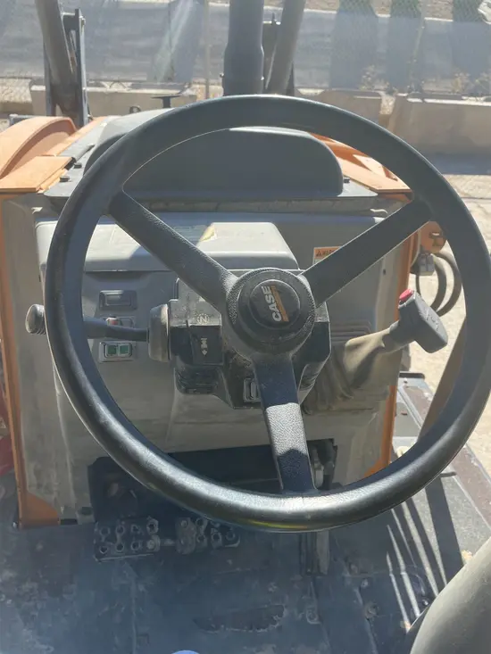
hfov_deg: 53.1
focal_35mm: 26
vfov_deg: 67.3
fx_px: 492
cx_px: 246
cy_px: 327
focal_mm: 4.2
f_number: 1.6
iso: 50
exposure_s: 1/1770
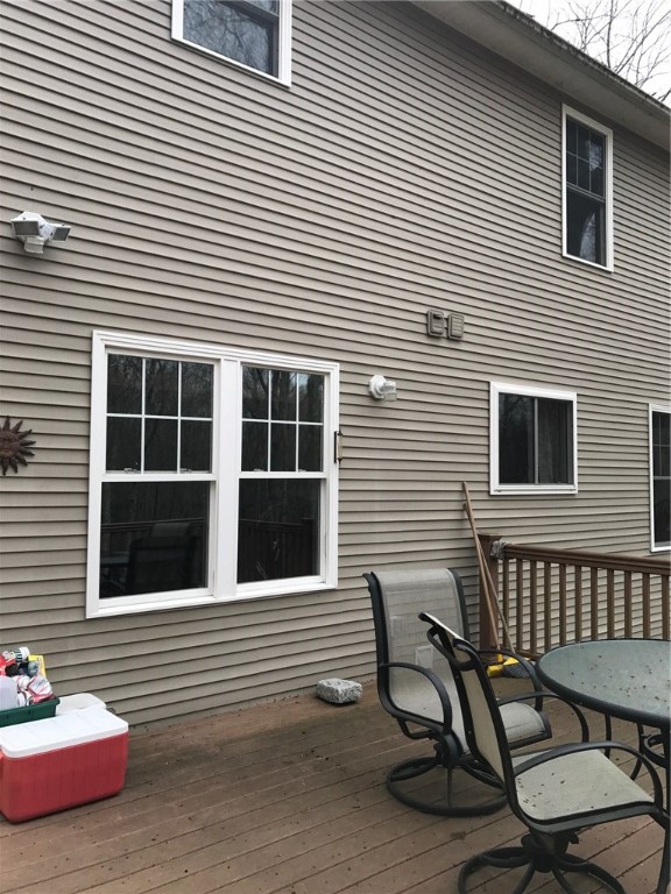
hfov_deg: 49.7
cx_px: 336
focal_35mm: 28
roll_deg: +0.0
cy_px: 447
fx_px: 724
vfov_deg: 63.4
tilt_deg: +2.6
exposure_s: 1/948
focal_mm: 3.99
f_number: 1.8
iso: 20
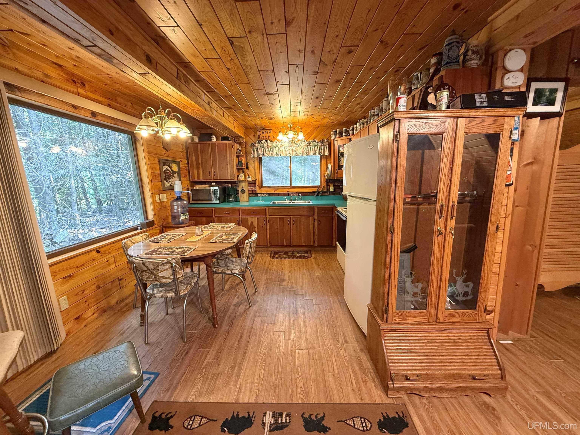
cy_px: 218
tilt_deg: -10.3
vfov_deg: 85.7
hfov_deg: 102.1
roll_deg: +0.7
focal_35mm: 14
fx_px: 235
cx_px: 290
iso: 320
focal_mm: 2.22
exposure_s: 1/60
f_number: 2.2
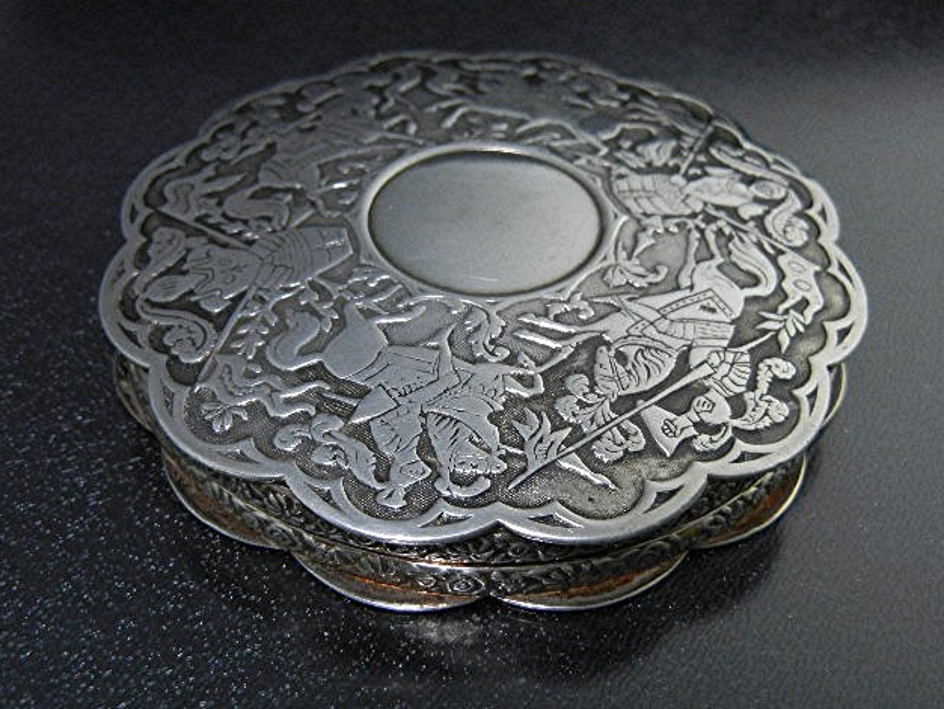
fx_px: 1255
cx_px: 474
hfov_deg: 41.2
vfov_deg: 31.5
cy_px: 350
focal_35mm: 46
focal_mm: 8.1
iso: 755
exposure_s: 1/30
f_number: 7.6
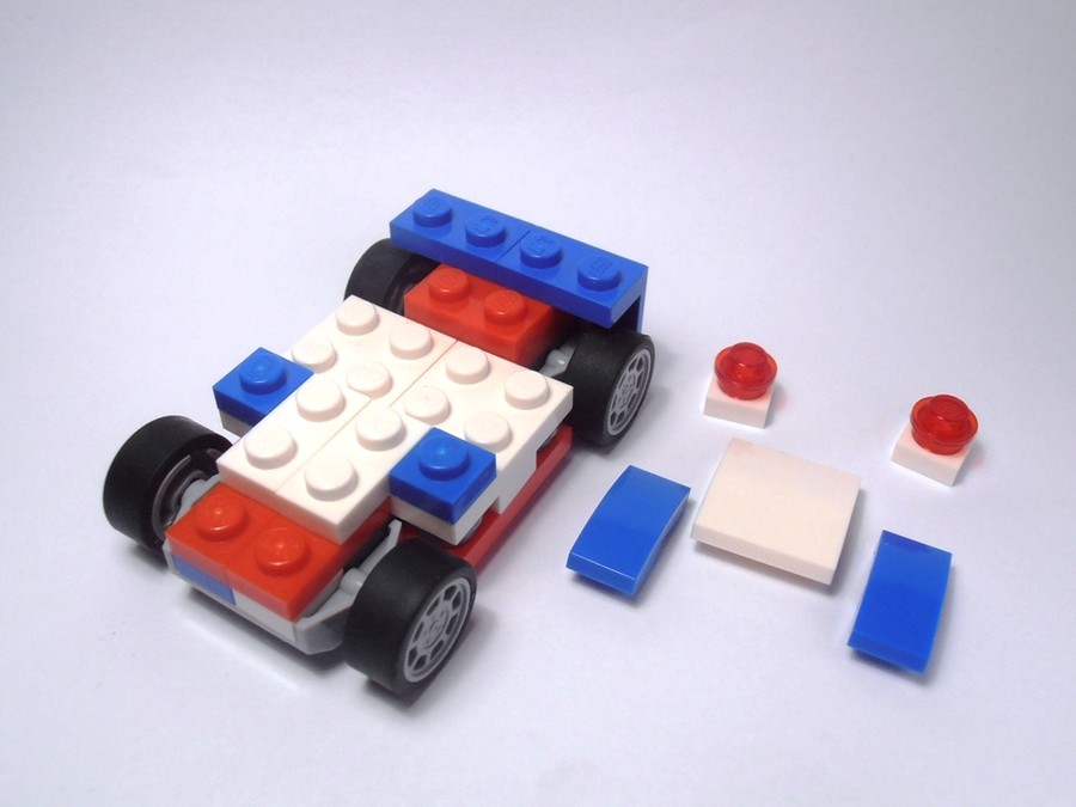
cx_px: 538
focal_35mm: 37
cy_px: 404
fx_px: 1150
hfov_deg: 50.1
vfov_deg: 38.7
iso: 80
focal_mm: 6.61
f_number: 3.9
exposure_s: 1/100
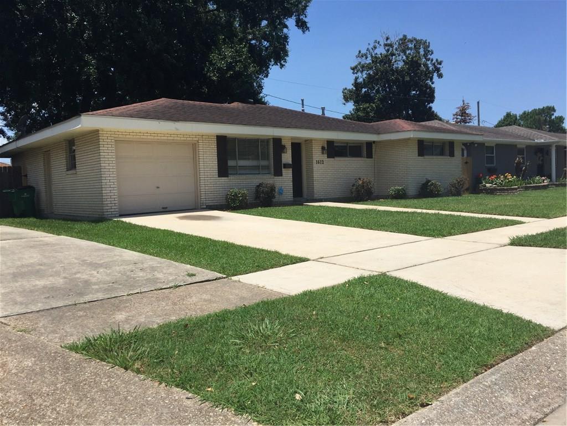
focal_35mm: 29
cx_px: 284
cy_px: 213
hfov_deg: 61.7
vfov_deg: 48.2
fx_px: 475
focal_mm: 4.15
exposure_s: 1/3049
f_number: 2.2
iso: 32
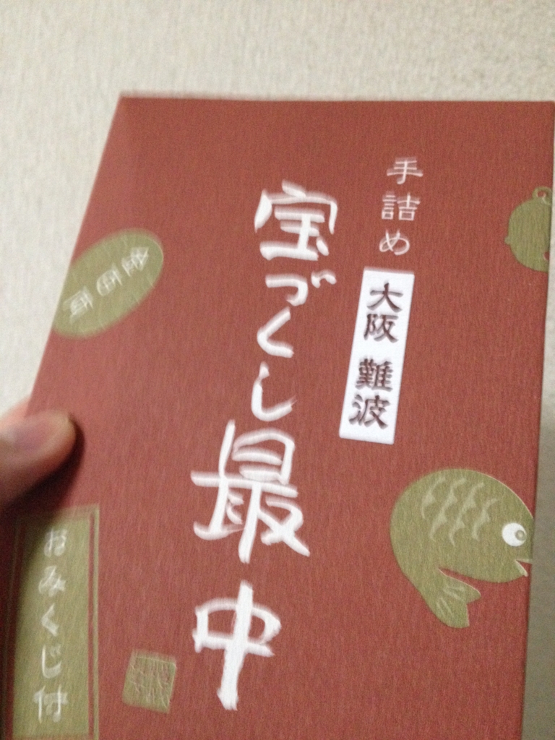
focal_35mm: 35
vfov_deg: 52.6
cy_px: 370
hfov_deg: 40.7
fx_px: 748
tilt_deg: -10.6
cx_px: 278
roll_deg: -9.3
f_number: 2.4
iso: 400
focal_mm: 4.28
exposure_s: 1/15
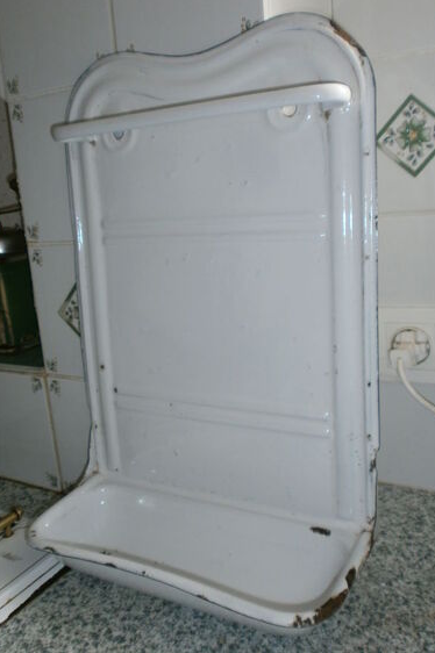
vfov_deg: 58.7
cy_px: 309
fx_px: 581
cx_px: 183
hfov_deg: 40.9
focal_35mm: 32
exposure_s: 1/30
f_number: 2.9
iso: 125
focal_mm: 4.8
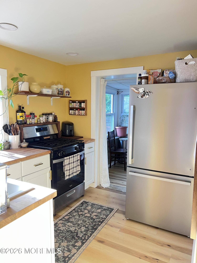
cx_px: 98
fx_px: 197
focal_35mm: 26
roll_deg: -0.8
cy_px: 132
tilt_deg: -6.6
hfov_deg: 53.1
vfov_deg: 67.3
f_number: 1.5
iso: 100
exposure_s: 1/60
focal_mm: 5.7
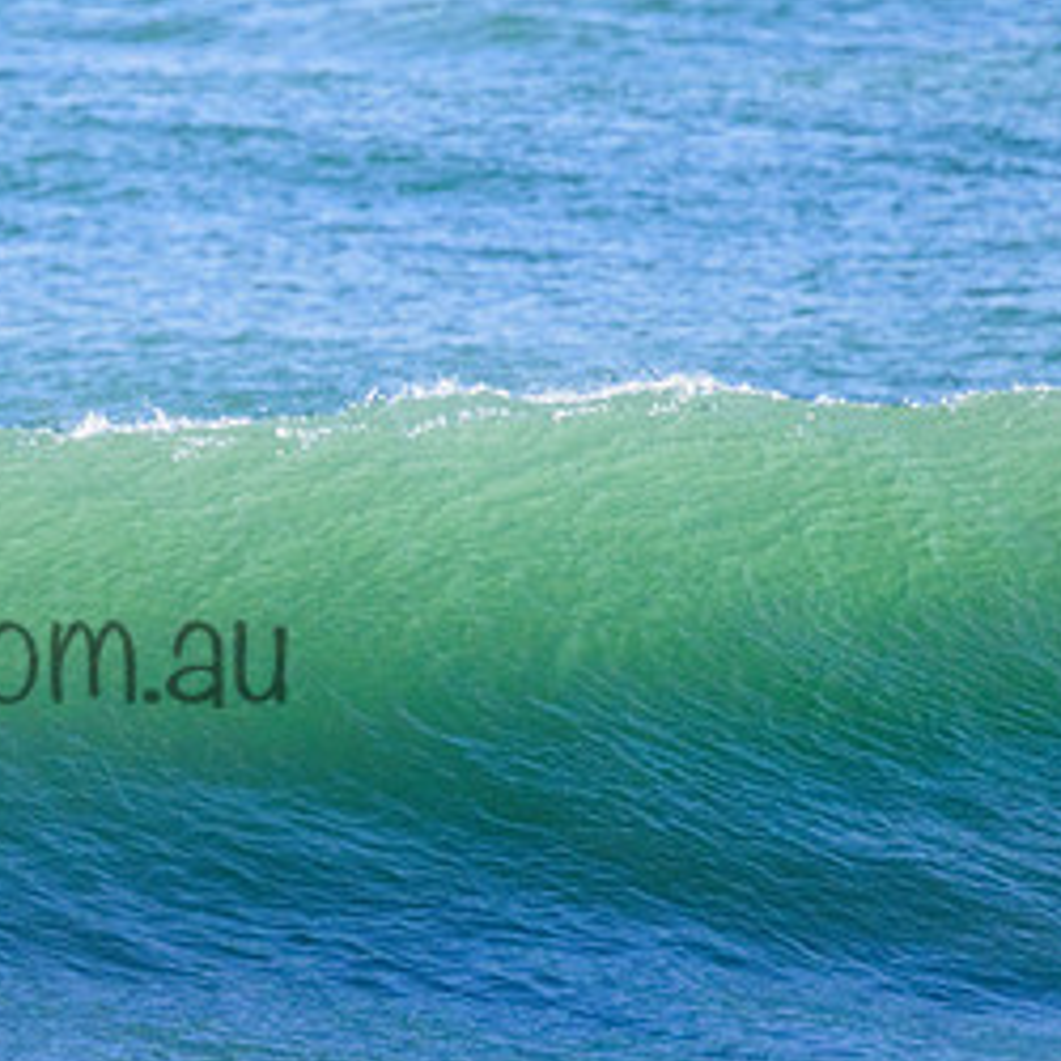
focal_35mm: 1577
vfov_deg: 1.1
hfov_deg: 1.1
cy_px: 605
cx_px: -161
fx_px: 54686
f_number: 11
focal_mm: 800
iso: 3200
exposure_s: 1/2000
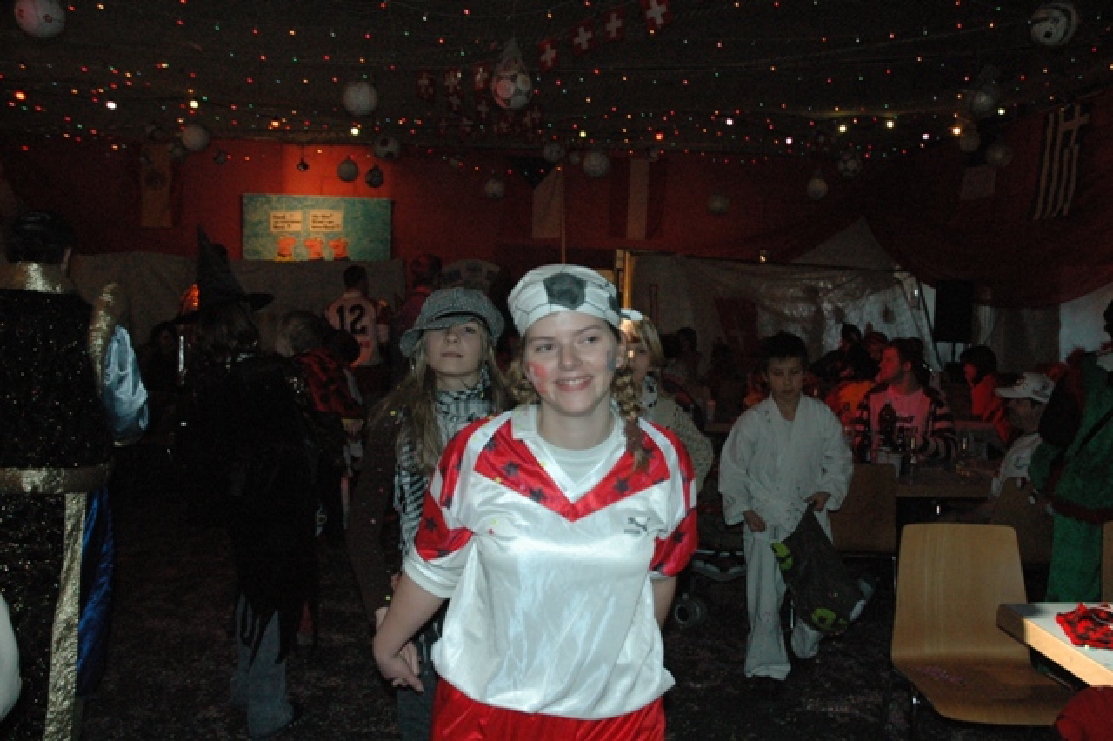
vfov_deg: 39.9
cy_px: 370
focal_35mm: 33
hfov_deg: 57.2
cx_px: 556
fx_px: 1020
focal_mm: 22
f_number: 5
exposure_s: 1/60
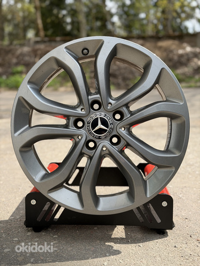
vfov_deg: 39.7
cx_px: 100
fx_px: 370
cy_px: 133
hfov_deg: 30.3
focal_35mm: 48
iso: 64
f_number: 1.78
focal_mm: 6.76
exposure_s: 1/2342
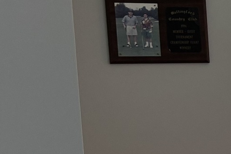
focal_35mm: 157
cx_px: 642
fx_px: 1008
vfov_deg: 8.6
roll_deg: +0.6
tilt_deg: -7.1
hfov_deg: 10.3
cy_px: 186
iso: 100
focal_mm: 5.96
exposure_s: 1/60
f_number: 1.6
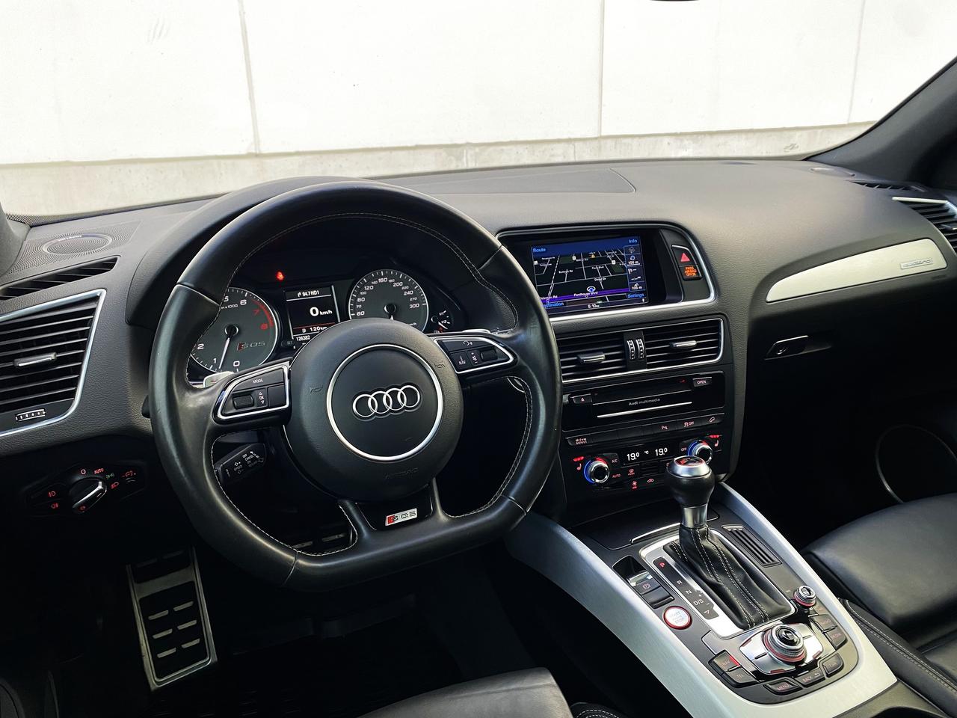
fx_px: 719
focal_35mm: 26
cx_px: 478
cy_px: 359
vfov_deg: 53.1
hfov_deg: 67.3
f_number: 1.8
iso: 125
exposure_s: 1/73
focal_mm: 4.25
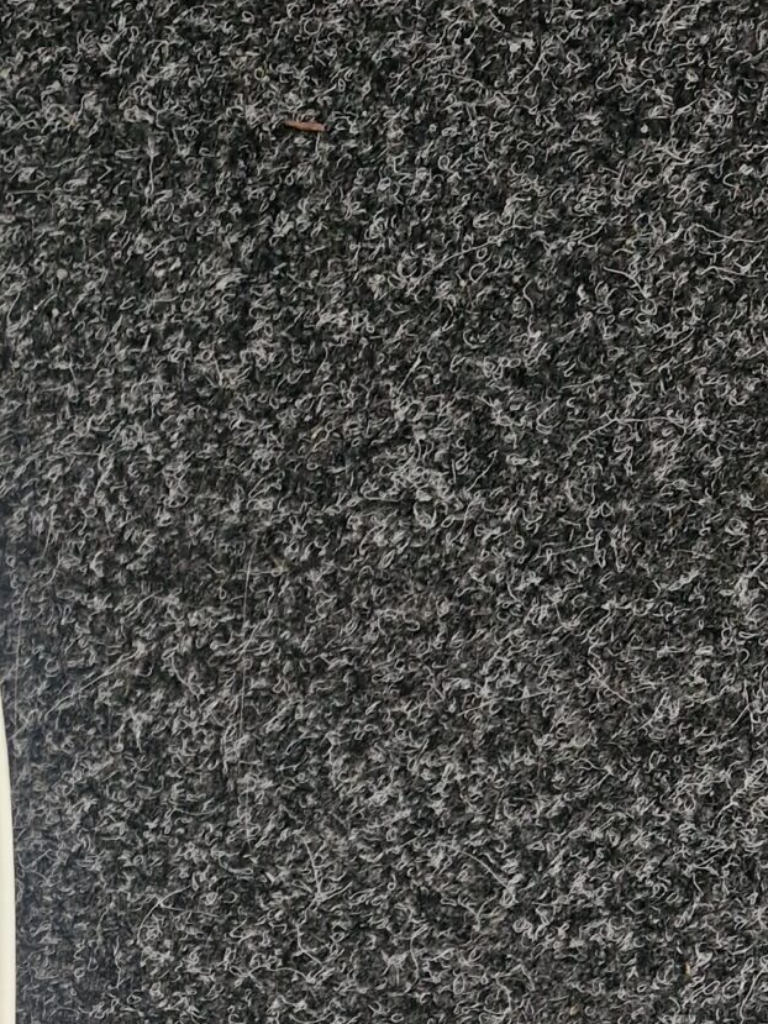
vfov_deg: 24.6
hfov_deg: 19.3
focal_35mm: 71
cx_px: -200
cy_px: 1248
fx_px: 2100
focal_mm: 5.54
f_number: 1.8
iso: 500
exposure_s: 1/100
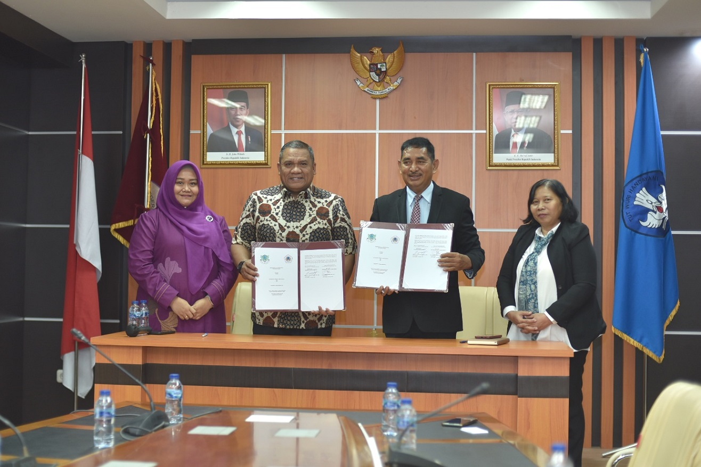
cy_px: 234
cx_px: 350
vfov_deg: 27.0
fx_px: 973
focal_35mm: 50
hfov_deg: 39.6
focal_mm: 50
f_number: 2.8
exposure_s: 1/125
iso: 320
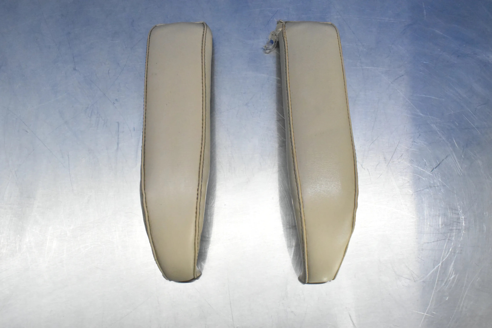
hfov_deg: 61.9
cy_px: 164
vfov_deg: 43.6
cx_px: 246
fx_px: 410
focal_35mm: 30
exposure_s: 1/160
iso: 6400
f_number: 8
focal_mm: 20
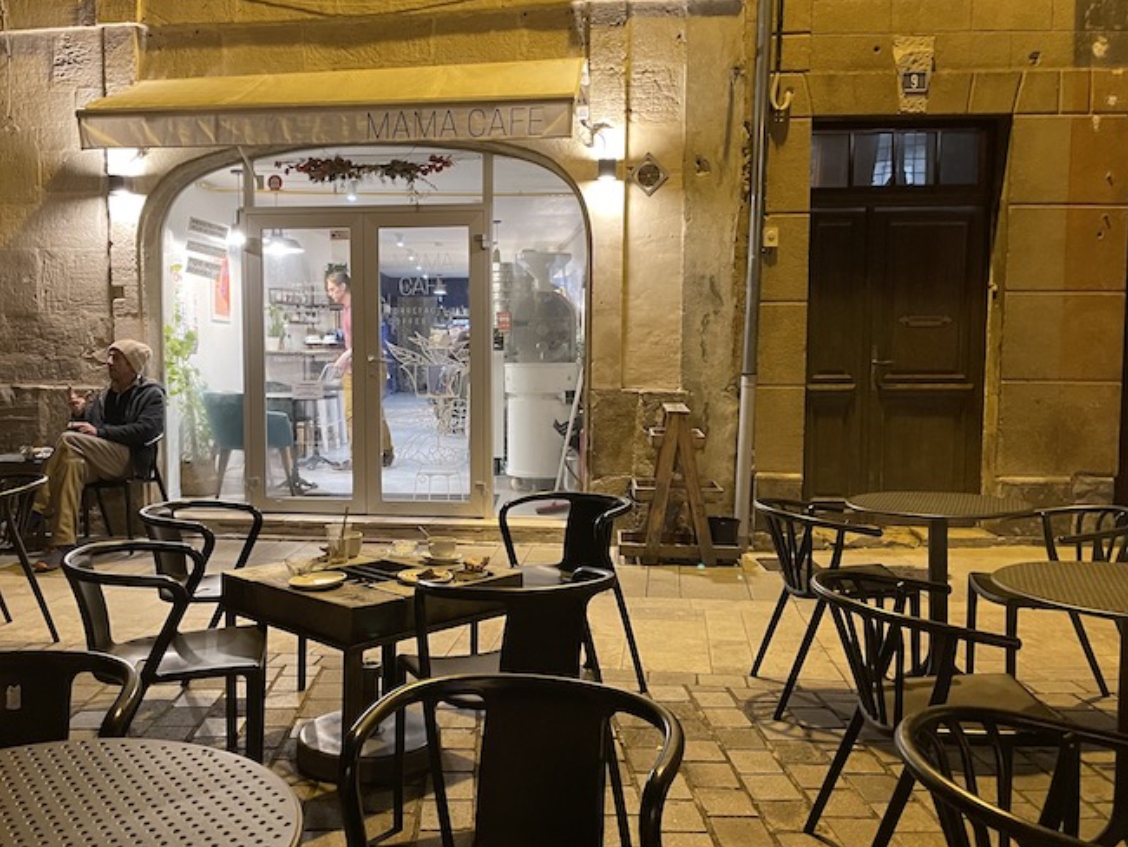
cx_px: 500
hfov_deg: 56.7
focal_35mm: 32
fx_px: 1043
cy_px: 408
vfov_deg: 44.2
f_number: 1.6
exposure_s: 1/33
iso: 500
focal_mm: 4.2
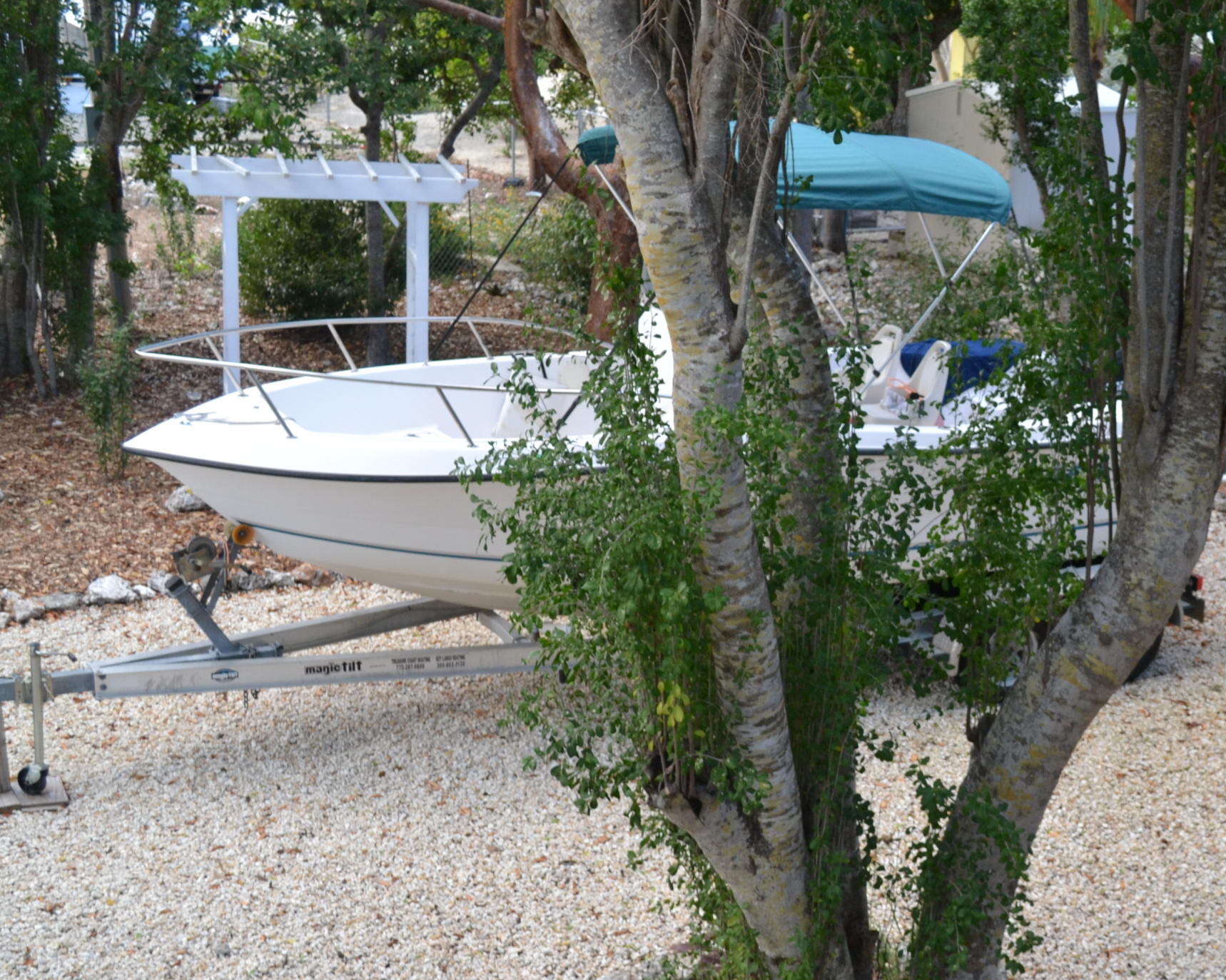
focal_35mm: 59
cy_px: 659
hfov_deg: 31.2
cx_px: 979
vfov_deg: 25.7
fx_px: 2141
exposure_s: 1/125
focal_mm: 24
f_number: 5.6
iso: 400
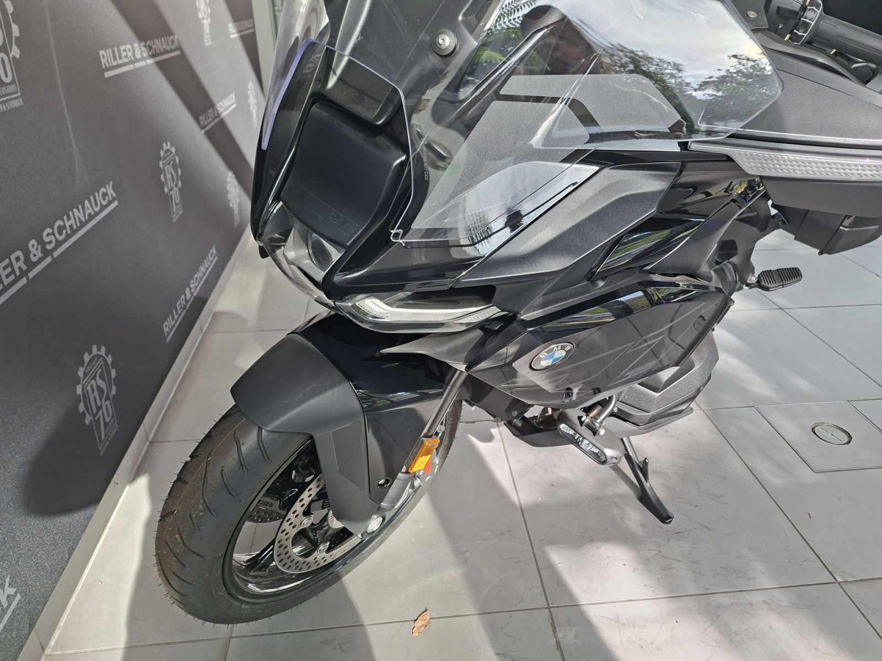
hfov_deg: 73.9
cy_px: 330
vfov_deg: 58.9
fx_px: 586
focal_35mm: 23
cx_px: 441
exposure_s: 1/182
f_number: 1.8
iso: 40
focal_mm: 5.54
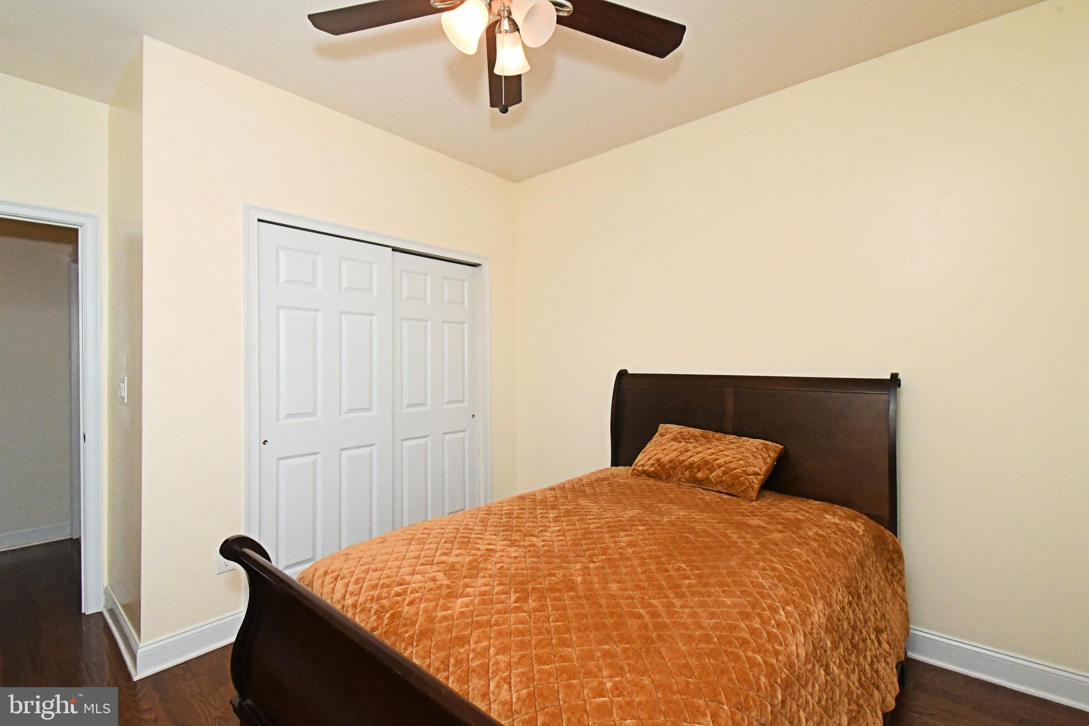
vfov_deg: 77.3
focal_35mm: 15
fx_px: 454
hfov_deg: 100.4
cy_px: 363
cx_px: 544
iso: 4000
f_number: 14
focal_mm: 10
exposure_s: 1/250
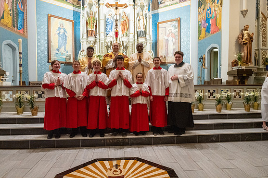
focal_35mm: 25
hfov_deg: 71.5
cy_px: 86
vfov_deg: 51.2
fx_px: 186
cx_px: 134
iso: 5000
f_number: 10
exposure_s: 1/60
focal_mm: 24
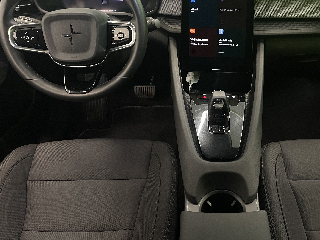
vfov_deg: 40.6
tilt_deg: -33.6
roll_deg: -0.7
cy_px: 104
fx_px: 324
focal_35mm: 35
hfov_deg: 51.8
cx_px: 208
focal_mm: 4.2
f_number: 1.6
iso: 500
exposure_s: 1/50
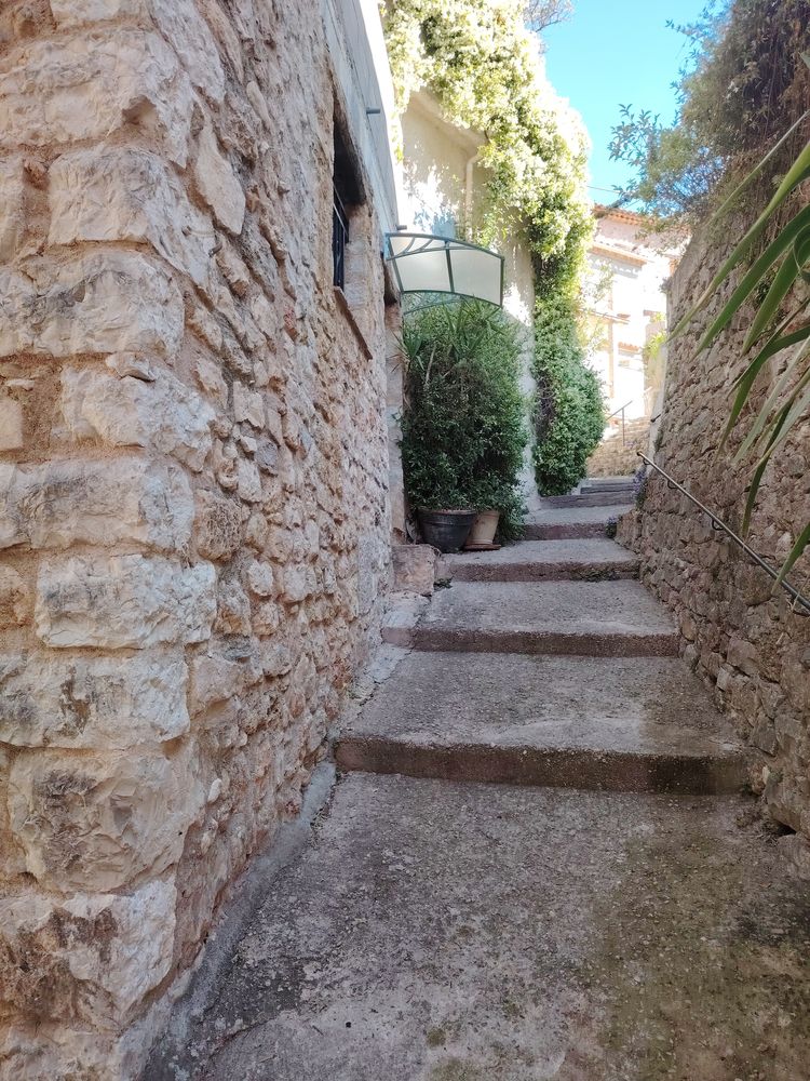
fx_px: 749
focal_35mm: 24
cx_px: 405
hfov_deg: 56.8
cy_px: 540
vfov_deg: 71.6
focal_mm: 5.25
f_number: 1.75
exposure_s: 1/117
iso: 100
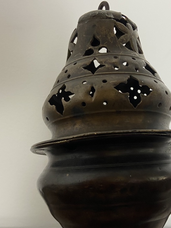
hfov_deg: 34.1
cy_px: 134
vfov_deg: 44.6
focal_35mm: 42
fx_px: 277
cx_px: 110
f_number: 1.8
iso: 100
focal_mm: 4.25
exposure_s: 1/50
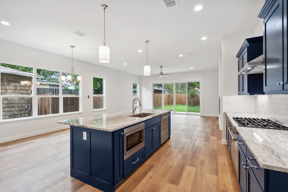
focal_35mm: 16
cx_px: 144
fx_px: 128
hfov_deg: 96.7
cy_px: 96
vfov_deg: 73.7
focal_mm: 16
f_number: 9
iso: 160
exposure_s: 1/20
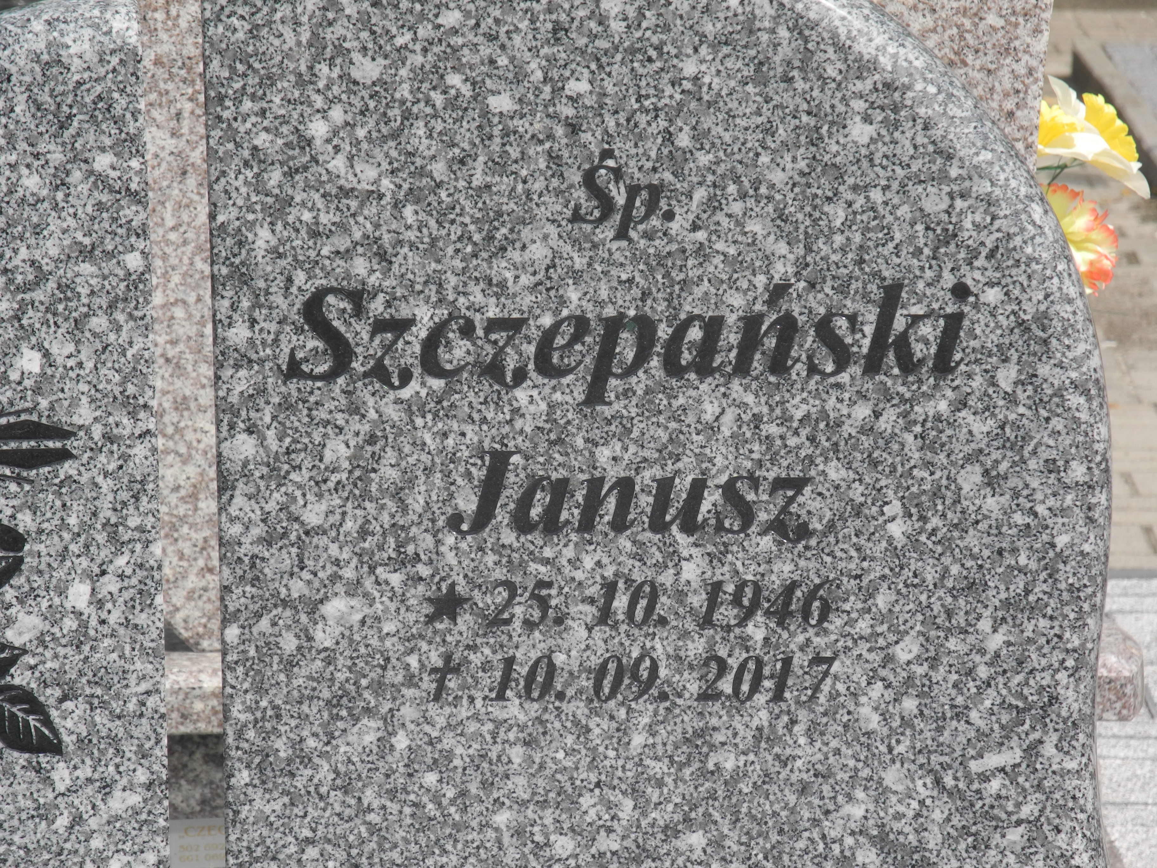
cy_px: 434
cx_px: 578
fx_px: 6685
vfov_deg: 7.4
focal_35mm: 200
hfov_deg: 9.9
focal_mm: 42.6
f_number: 5.6
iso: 100
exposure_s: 1/500
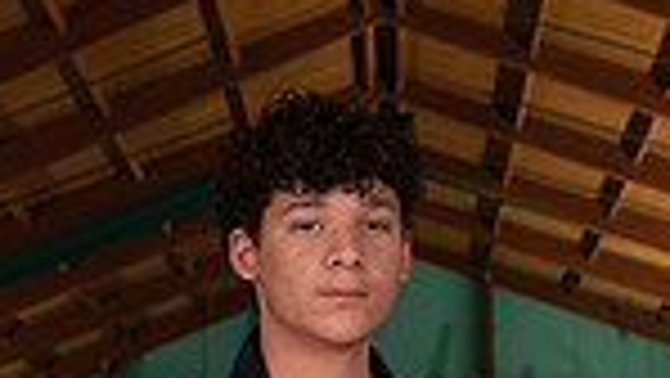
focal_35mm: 146
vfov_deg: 7.7
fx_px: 2595
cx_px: 369
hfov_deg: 14.7
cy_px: 909
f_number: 7.1
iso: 800
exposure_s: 1/320
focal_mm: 46
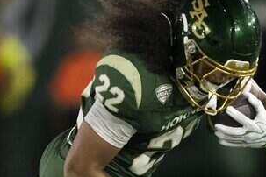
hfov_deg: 1.0
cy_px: 294
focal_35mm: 2106
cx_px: 260
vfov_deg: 0.7
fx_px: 15560
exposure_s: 1/1000
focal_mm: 560
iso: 3200
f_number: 4
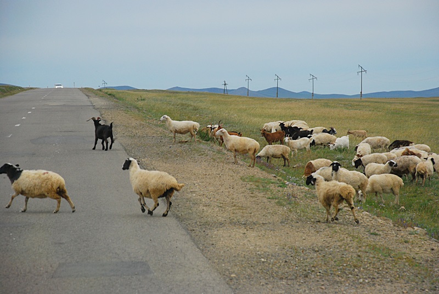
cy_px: 147
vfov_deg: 9.2
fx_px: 1832
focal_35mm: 150
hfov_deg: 13.7
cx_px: 220
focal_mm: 100
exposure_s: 1/1250
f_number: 6.3
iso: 400
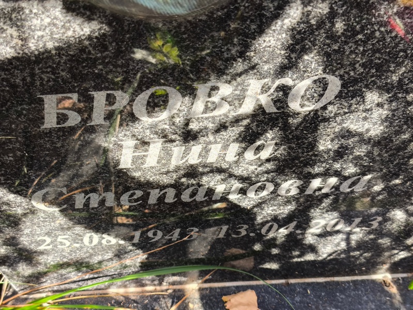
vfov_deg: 29.1
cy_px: 155
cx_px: 206
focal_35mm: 50
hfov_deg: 38.2
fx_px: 597
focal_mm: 4.71
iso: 64
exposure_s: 1/100
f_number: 1.7
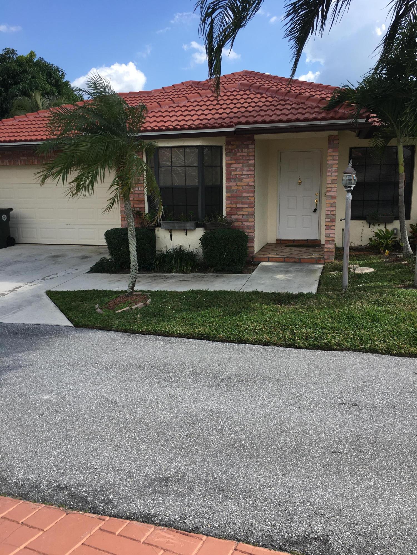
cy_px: 278
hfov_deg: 48.2
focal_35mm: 29
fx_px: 466
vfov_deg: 61.7
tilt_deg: -9.6
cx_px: 208
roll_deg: -0.2
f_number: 2.2
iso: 25
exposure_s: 1/1083
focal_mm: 4.15
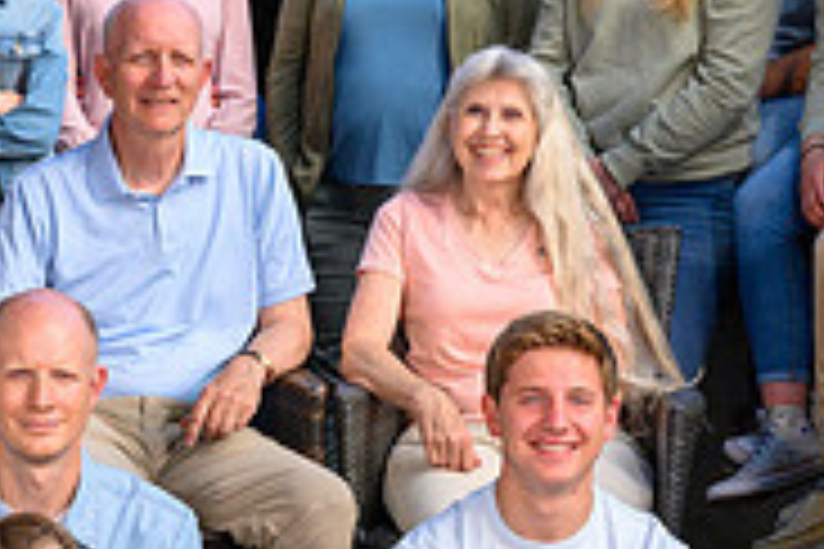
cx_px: 324
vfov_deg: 8.9
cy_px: 252
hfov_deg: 13.2
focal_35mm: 155
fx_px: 3548
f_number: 9
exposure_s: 1/640
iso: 400
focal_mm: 49
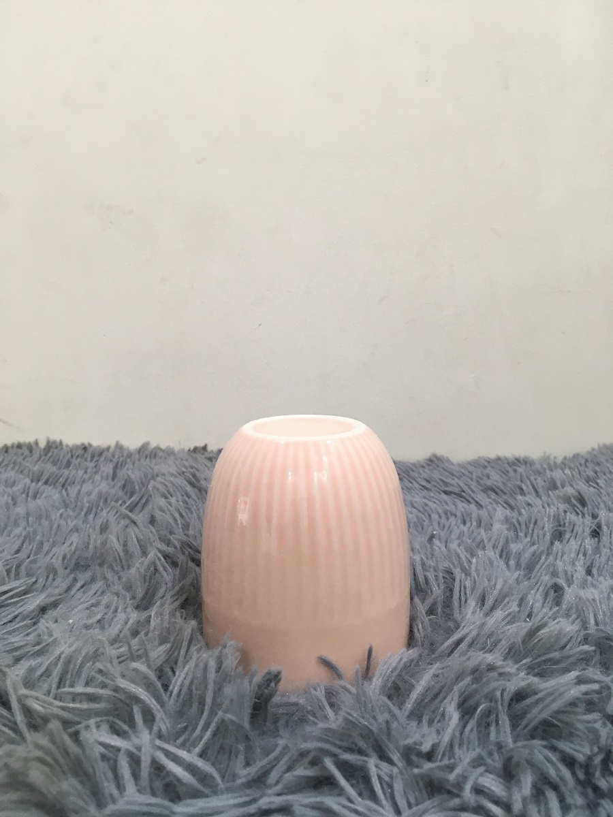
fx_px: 685
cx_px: 306
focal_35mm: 29
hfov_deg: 48.2
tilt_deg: -10.7
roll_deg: -0.5
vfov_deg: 61.7
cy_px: 408
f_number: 2.2
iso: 80
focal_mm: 4.15
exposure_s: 1/33
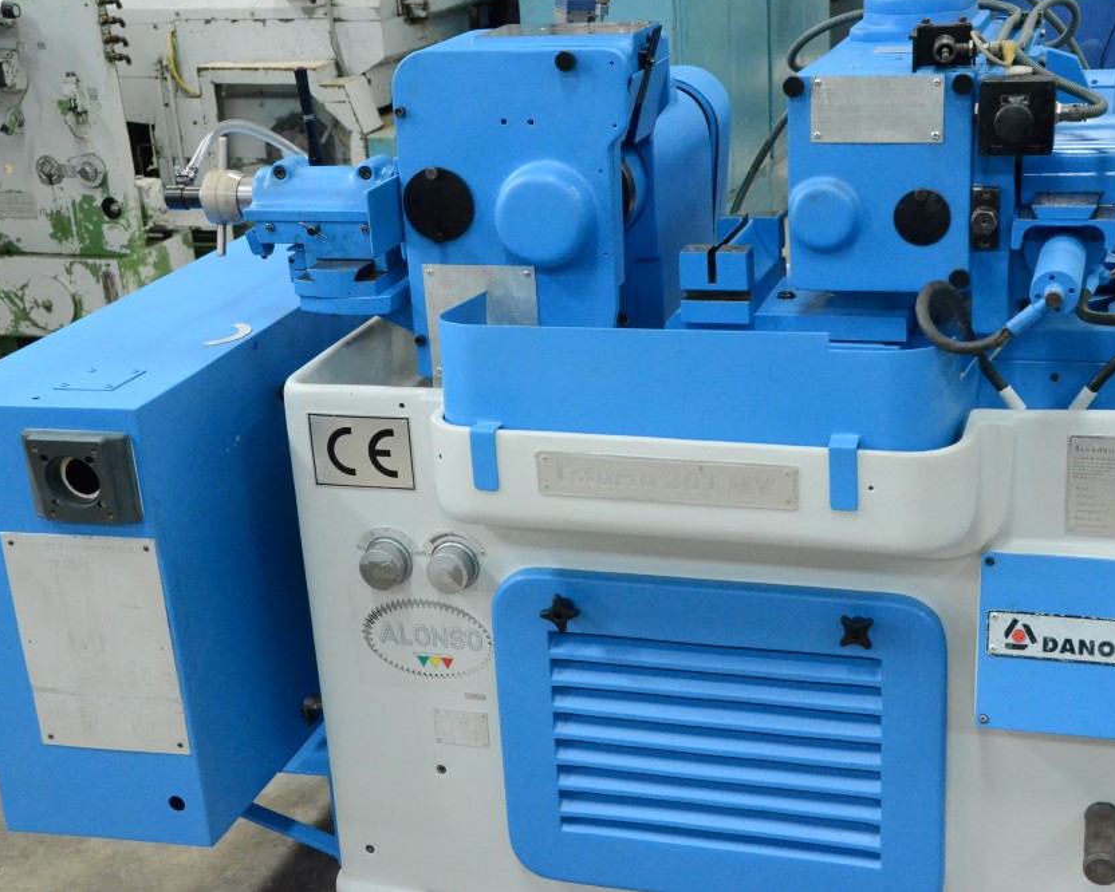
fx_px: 1768
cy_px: 439
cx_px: 638
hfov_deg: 34.9
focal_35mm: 54
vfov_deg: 28.3
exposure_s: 1/200
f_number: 7.1
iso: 6400
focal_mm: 31
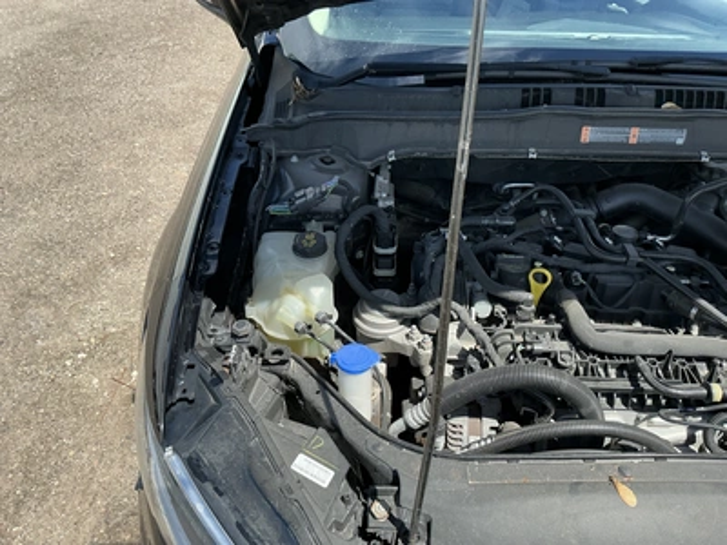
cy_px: 272
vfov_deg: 49.7
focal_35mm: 28
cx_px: 364
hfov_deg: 63.4
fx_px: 588
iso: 25
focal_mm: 3
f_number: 1.8
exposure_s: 1/728
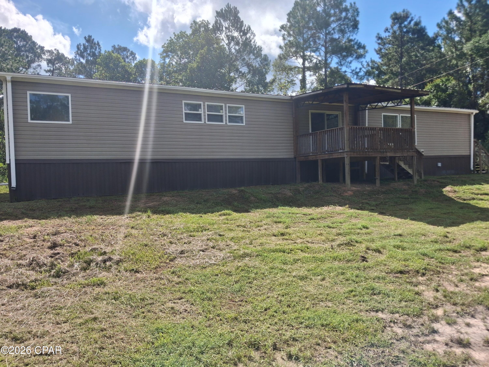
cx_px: 244
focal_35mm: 27
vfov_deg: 51.4
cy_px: 184
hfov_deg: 65.3
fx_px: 381
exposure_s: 1/712
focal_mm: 4
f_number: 1.8
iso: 25
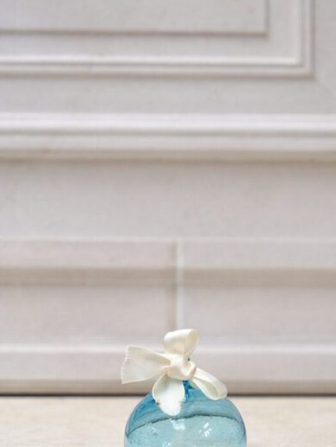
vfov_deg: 15.1
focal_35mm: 130
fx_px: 1682
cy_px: 288
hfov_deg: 11.4
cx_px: 183
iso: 200
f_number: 4
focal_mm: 42
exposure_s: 1/200
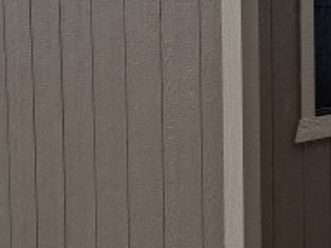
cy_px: 80
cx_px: 229
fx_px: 736
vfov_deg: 19.1
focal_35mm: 77
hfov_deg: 25.2
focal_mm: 5.54
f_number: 1.8
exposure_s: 1/328
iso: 50
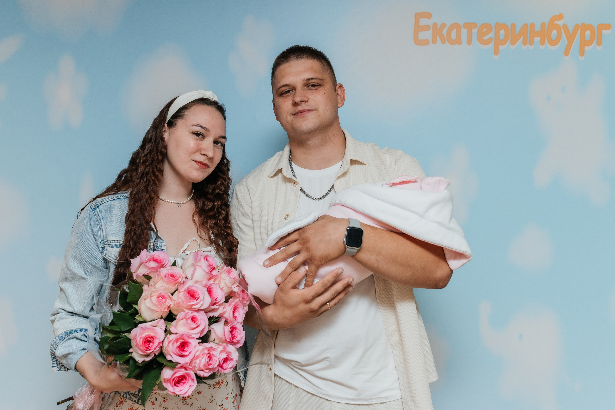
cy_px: 195
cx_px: 305
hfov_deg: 50.8
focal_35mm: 38
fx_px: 647
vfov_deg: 35.1
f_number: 5.6
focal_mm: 35
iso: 250
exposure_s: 1/160
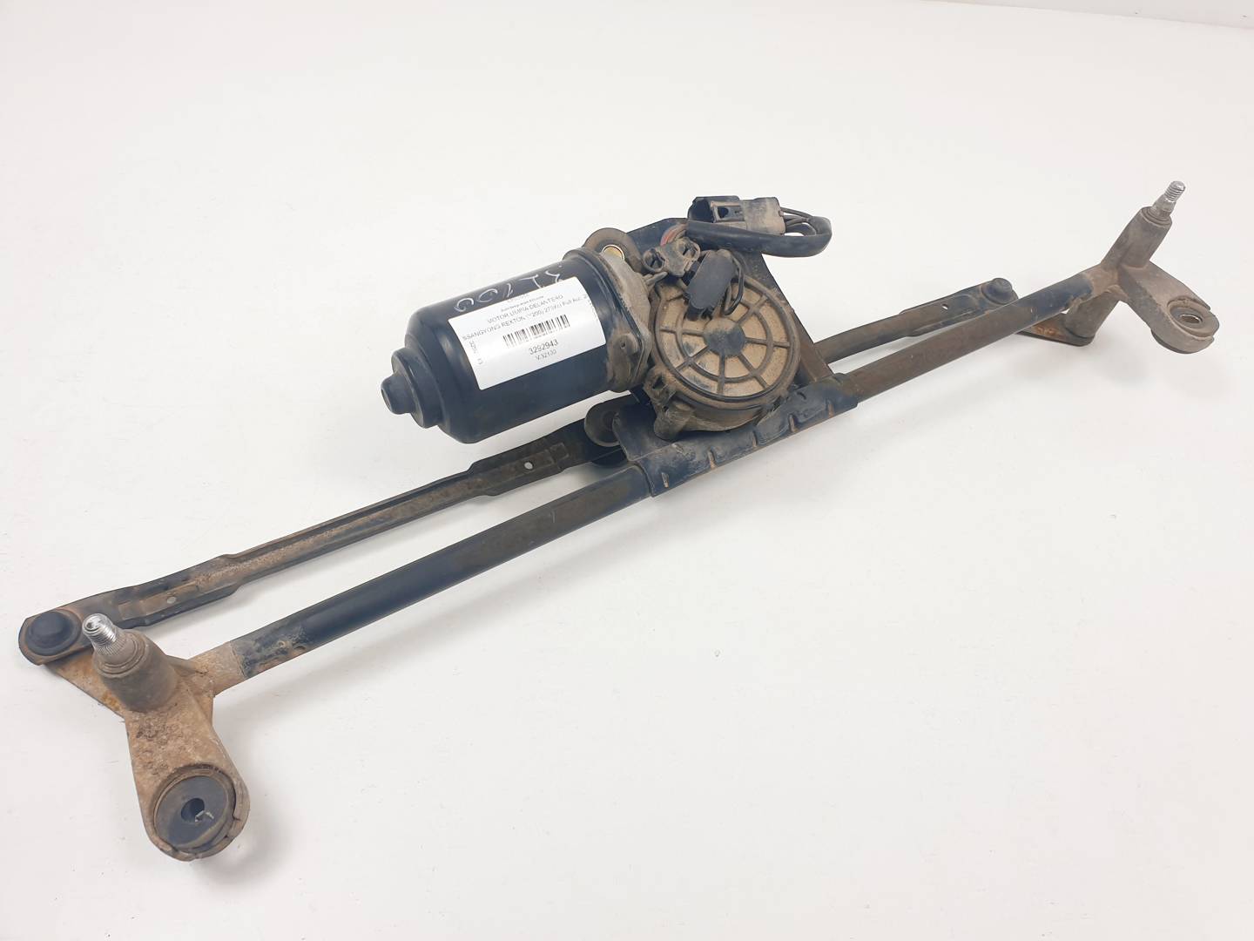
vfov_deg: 53.1
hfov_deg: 67.3
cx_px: 627
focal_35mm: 26
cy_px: 470
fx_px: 942
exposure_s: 1/309
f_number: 2.4
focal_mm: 4.3
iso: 50
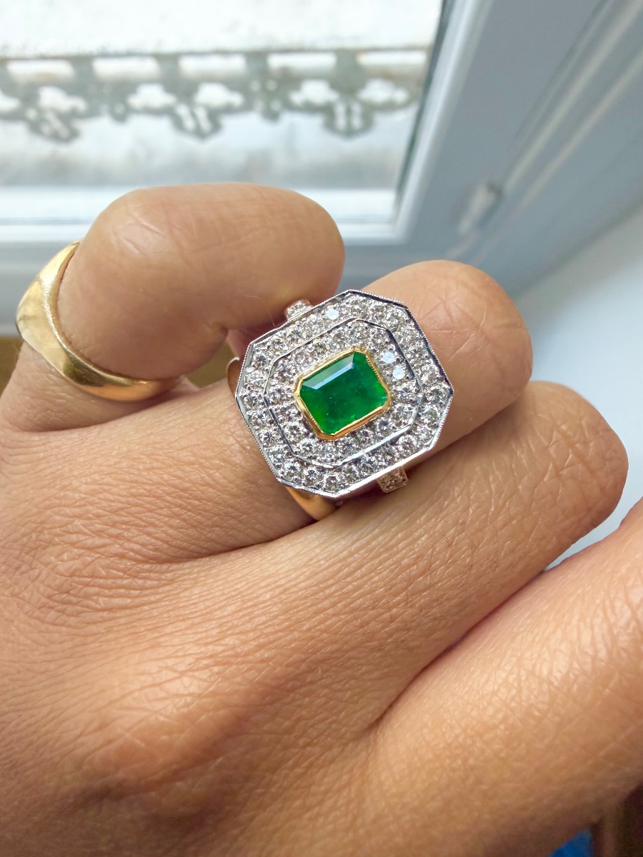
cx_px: 322
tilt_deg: -85.7
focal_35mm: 24
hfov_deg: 56.8
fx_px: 594
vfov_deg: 71.6
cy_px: 428
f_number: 2.2
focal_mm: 2.22
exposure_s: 1/119
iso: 320
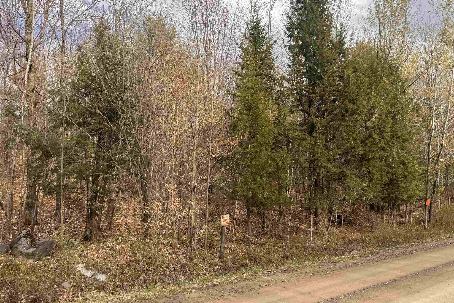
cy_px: 144
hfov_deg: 61.7
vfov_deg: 43.6
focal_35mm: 30
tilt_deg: +6.2
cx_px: 258
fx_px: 378
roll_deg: +1.7
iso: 80
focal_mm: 6.76
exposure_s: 1/1311
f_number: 1.78
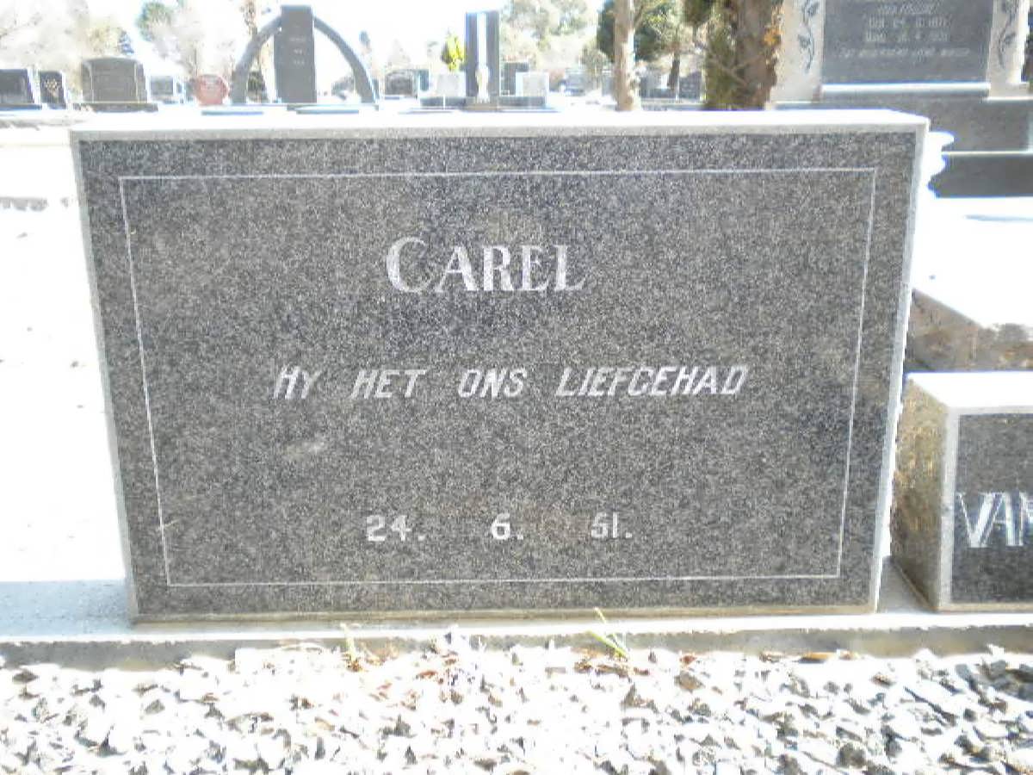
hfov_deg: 52.6
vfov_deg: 40.7
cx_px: 516
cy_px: 388
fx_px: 1044
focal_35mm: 35
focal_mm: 6.3
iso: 80
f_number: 3.1
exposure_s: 1/118
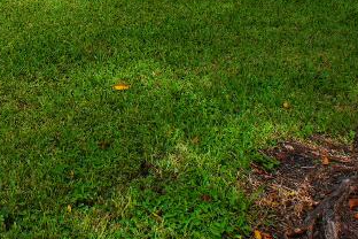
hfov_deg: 26.8
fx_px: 605
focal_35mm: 61
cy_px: -145
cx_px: -127
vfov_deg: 18.9
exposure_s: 1/320
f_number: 6.3
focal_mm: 11
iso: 100
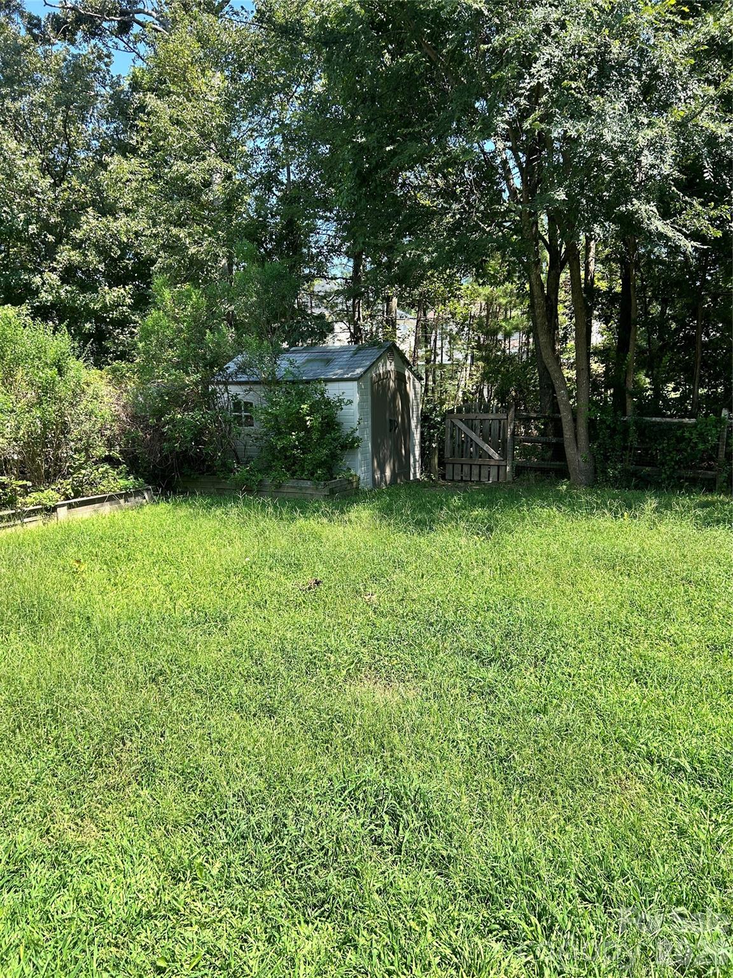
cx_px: 366
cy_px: 489
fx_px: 734
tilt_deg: -7.6
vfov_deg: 67.3
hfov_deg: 53.1
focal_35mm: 26
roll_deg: -0.4
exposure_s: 1/1224
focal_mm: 5.7
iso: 50
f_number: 1.5
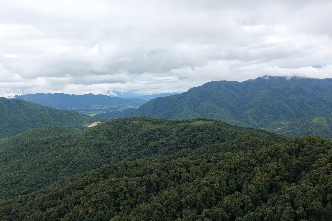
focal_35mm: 35
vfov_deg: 37.8
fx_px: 323
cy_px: 110
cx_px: 166
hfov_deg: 54.4
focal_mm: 35
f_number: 9
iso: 100
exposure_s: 1/100
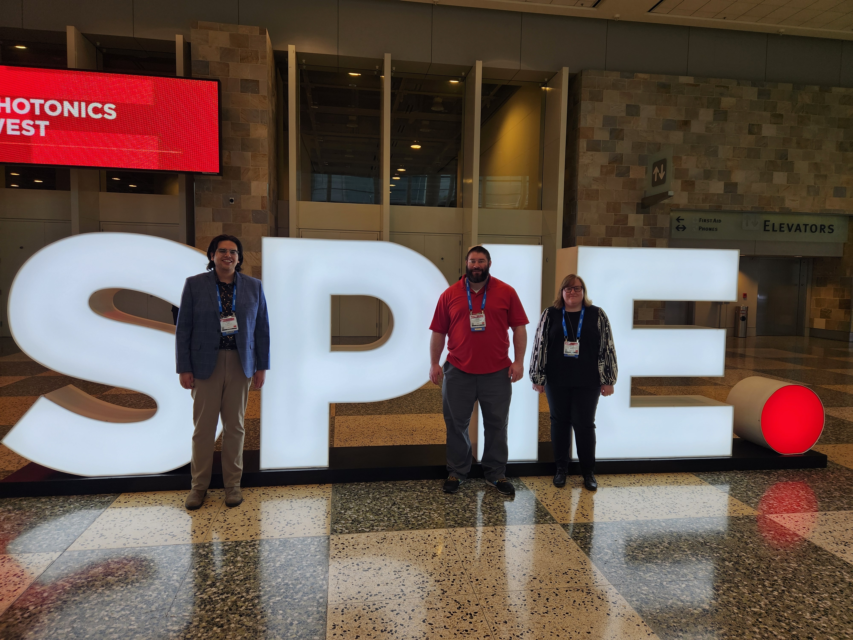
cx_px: 426
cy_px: 320
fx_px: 567
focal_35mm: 23
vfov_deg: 58.9
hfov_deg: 73.9
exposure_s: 1/80
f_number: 1.8
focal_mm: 5.4
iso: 20
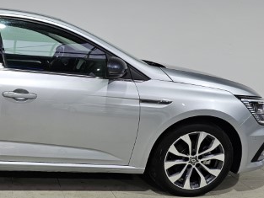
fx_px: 359
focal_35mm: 47
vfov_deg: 30.8
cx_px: 13
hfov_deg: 37.1
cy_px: 116
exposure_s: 1/100
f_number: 1.7
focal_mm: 6.3
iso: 64
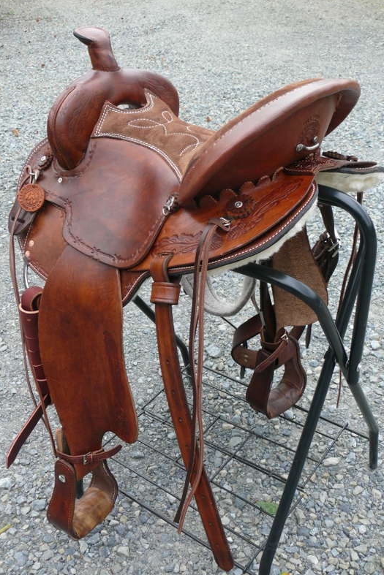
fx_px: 592
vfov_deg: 51.9
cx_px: 182
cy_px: 289
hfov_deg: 35.9
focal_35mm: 37
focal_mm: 7.4
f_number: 3.2
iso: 100
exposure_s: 1/100
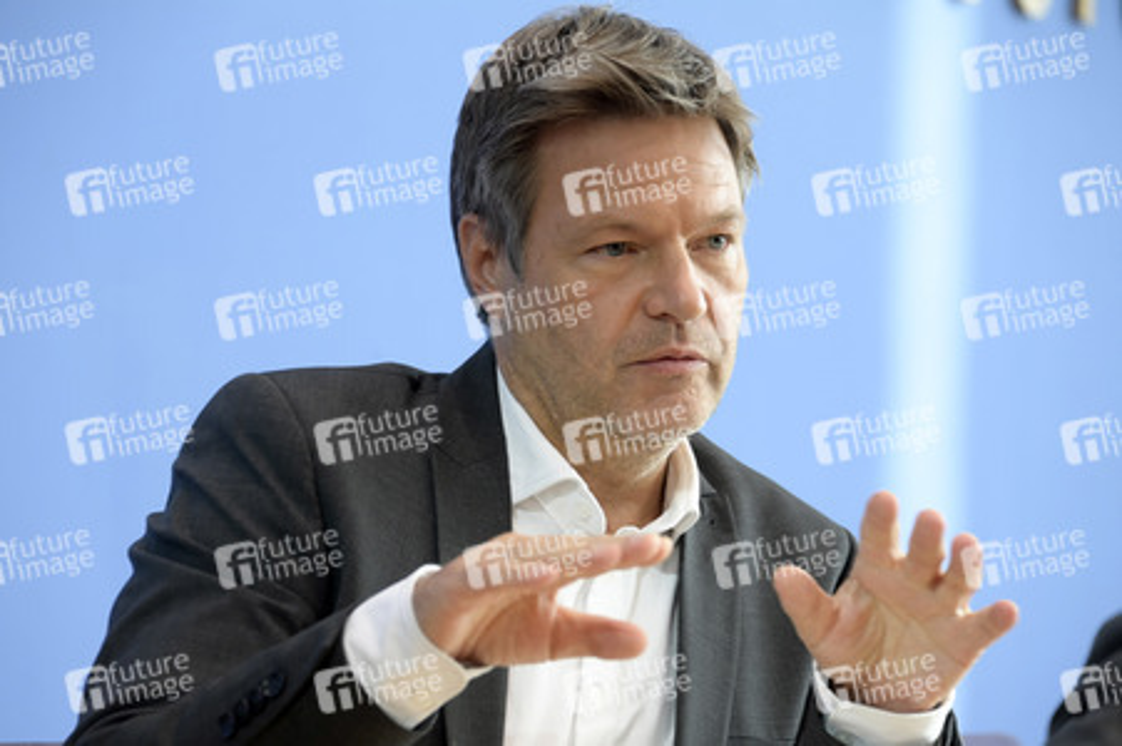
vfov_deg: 8.6
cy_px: 373
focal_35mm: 160
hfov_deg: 12.8
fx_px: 4983
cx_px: 561
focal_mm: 160
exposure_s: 1/320
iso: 1600
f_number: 5.6
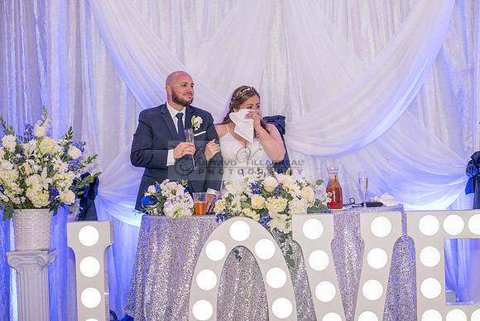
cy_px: 160
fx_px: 934
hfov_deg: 28.8
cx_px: 240
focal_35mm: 70
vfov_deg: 19.5
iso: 1600
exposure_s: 1/200
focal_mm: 70
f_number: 4
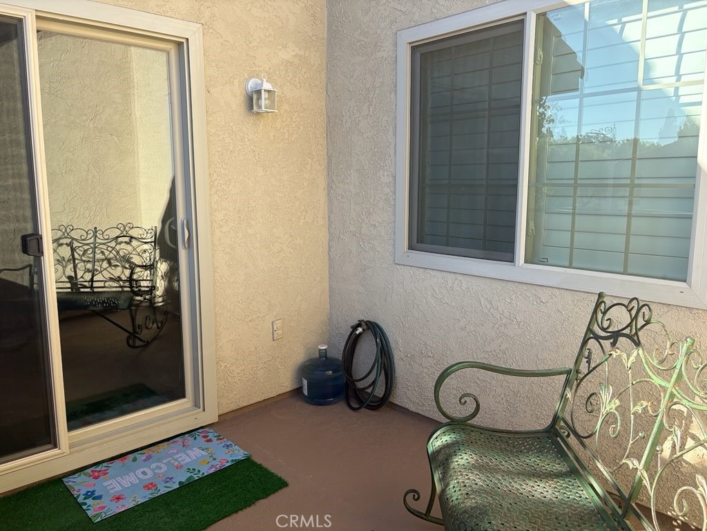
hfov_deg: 67.3
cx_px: 354
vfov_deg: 53.1
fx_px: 531
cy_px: 266
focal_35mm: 26
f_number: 1.6
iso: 50
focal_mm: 5.96
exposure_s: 1/1155
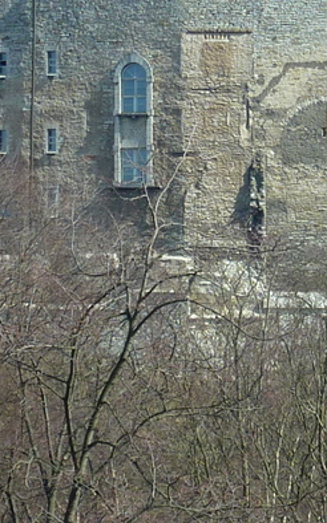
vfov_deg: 8.3
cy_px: 397
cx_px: 323
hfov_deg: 5.2
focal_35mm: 254
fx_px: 3624
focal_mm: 9.7
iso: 80
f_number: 3.9
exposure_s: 1/320
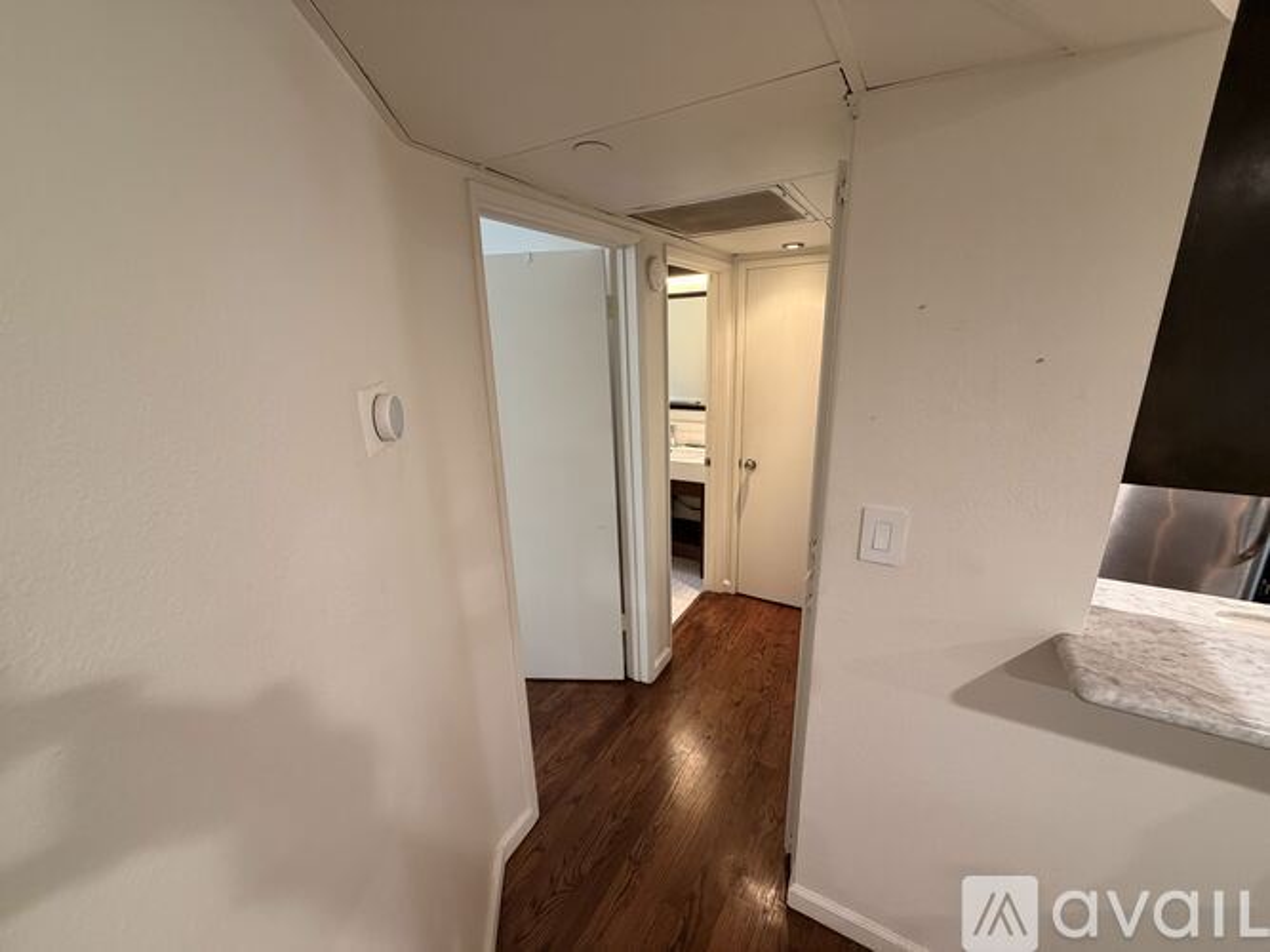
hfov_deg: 102.1
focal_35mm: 14
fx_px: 514
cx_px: 635
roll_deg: +2.1
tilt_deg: -15.7
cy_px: 476
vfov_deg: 85.7
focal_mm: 2.22
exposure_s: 1/60
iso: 250
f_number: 2.2
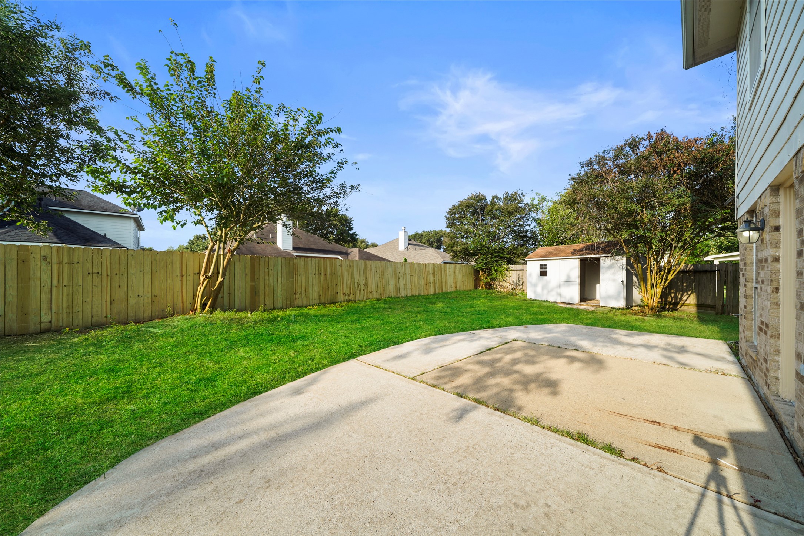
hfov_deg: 112.6
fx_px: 268
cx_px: 402
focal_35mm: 12
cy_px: 268
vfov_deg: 90.0
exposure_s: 1/60
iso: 100
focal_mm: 12
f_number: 8
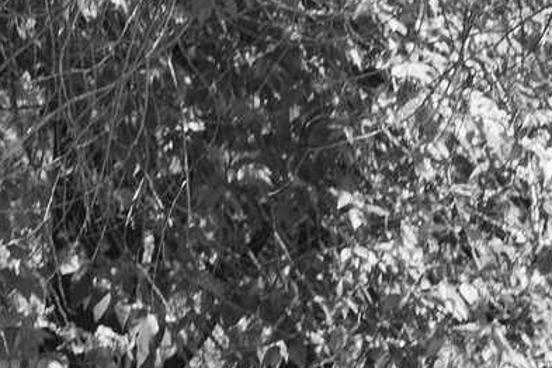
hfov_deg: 3.7
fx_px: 8479
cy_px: 718
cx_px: 1492
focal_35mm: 553
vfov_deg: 2.5
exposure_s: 1/125
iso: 160
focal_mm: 85
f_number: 13
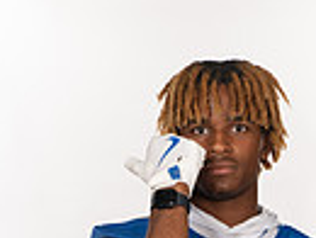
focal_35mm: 193
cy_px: 534
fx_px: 1765
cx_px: 194
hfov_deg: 10.2
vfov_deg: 7.3
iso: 800
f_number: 7.1
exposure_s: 1/320
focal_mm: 58
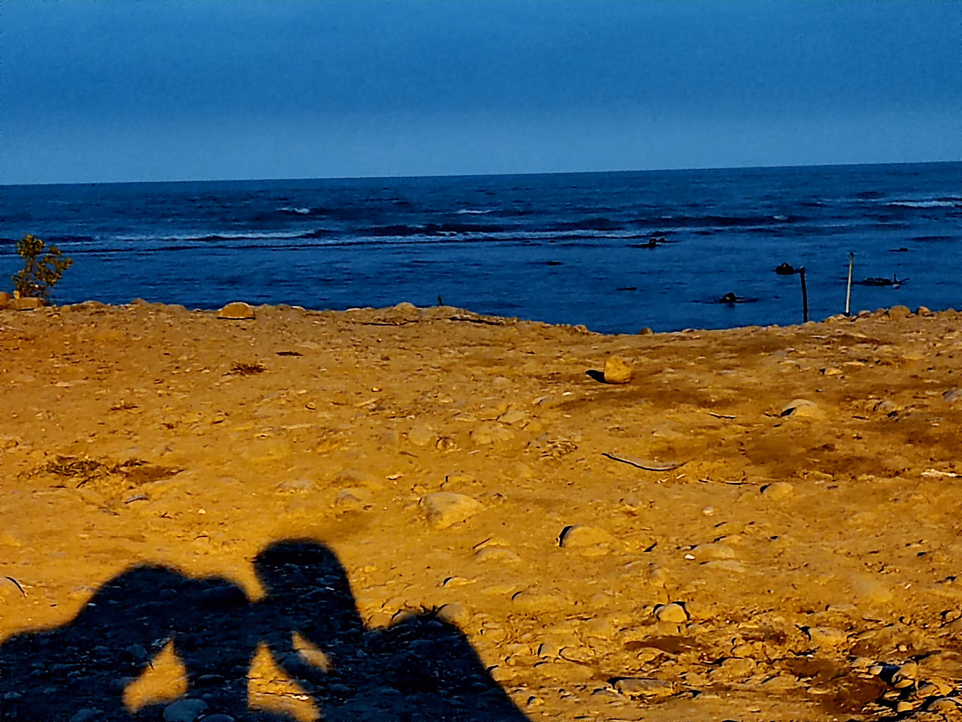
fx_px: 1528
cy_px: 361
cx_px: 481
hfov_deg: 34.9
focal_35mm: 55
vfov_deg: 26.6
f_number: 1.79
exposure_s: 1/20
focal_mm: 4.71
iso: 1459
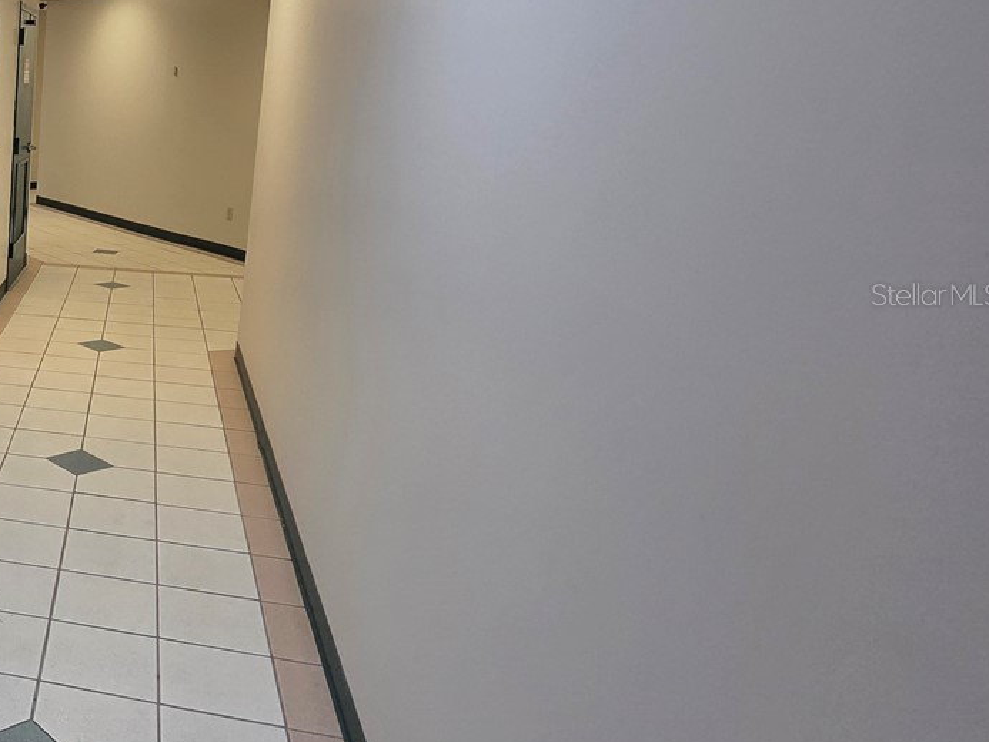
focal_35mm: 30
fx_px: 857
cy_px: 294
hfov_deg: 43.7
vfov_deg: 46.5
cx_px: -136
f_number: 2.2
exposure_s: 1/120
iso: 160
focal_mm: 2.2
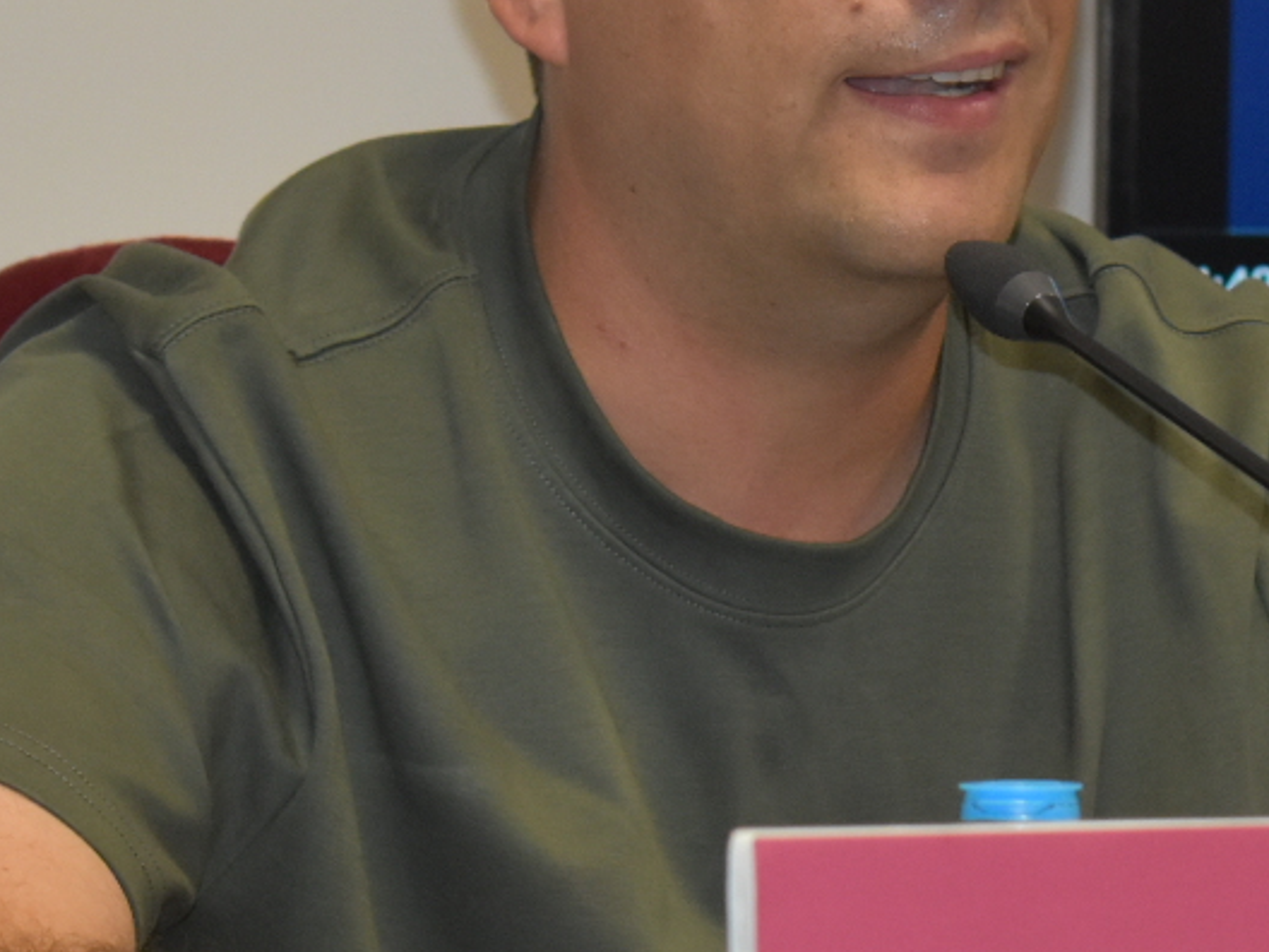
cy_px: 361
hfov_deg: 8.1
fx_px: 8926
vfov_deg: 6.1
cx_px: 1197
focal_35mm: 243
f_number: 5.6
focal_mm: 55
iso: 1600
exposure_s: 1/100
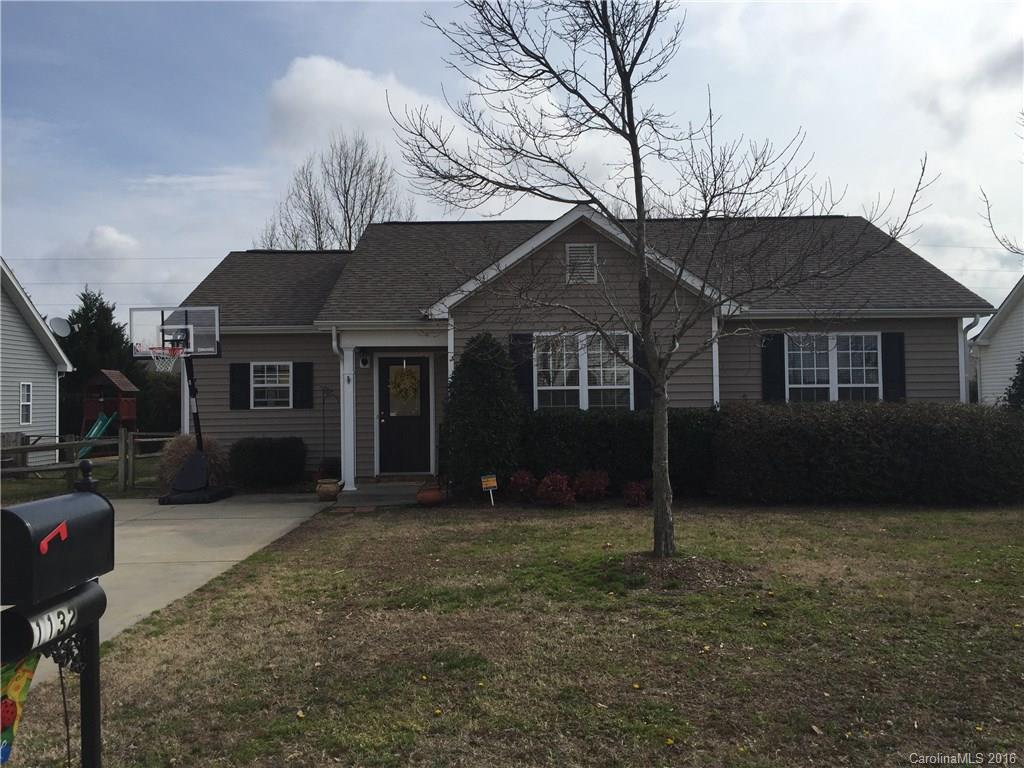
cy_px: 384
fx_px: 858
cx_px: 512
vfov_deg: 48.2
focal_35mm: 29
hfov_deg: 61.7
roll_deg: -0.4
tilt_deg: +1.7
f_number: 2.2
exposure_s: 1/3597
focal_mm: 4.15
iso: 32
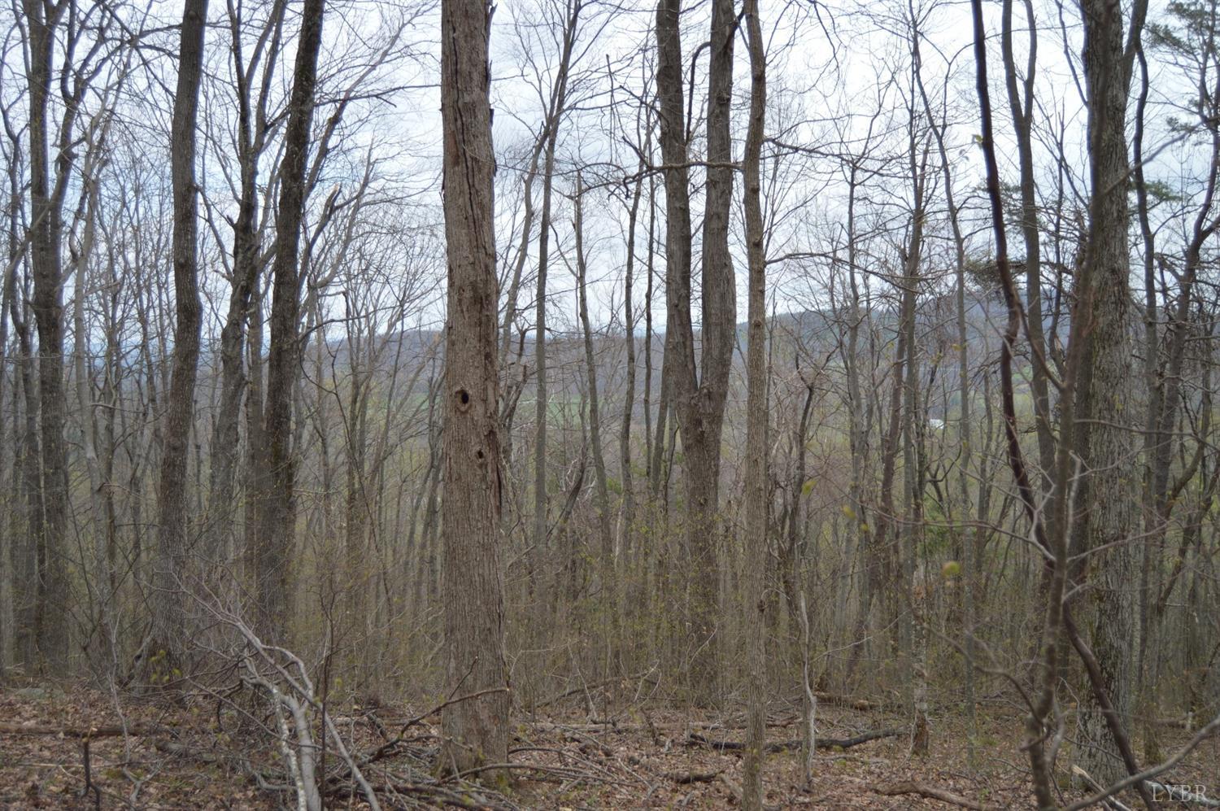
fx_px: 1168
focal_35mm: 34
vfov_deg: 38.3
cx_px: 610
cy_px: 406
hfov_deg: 55.2
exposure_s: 1/320
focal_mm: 23
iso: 100
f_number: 3.8
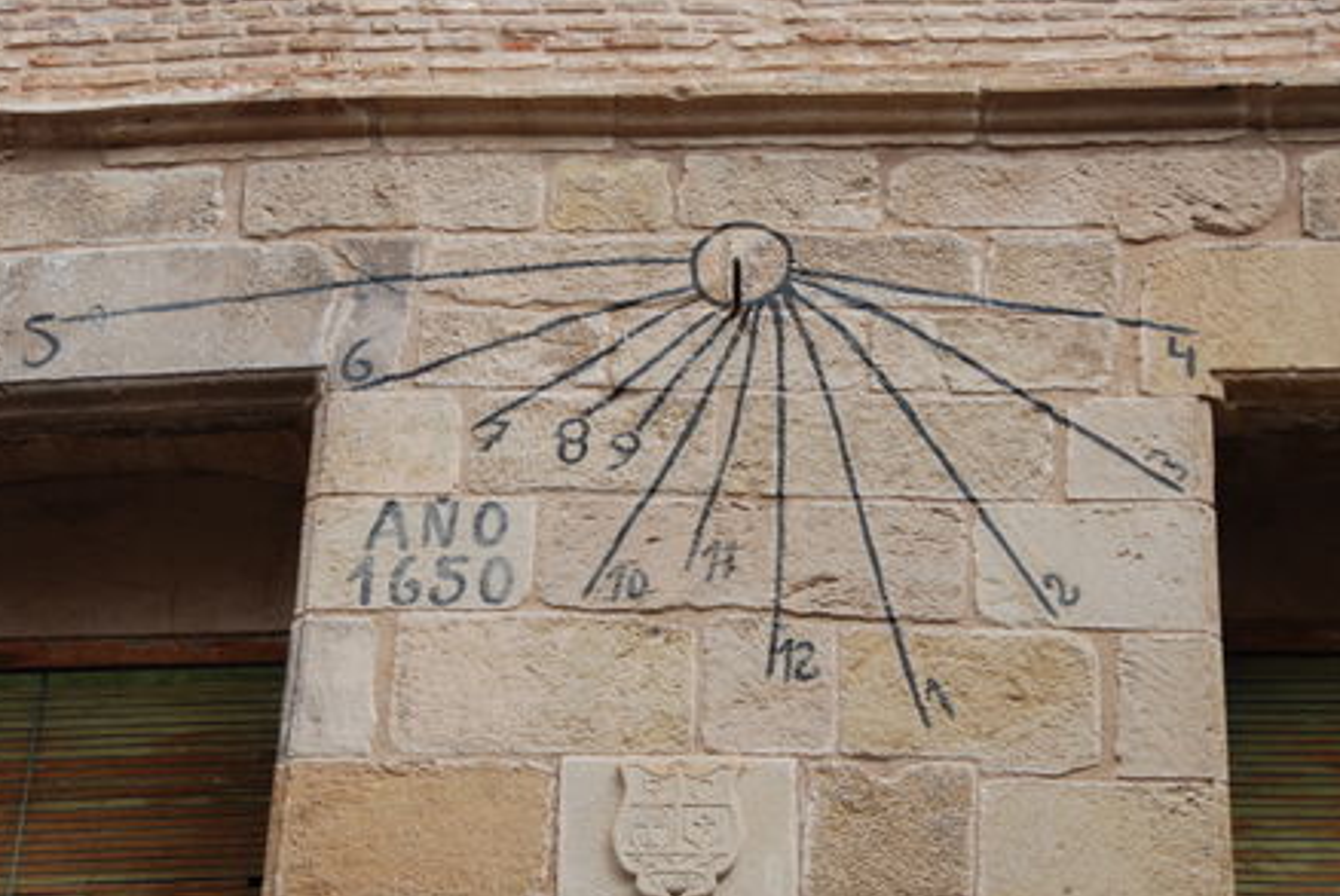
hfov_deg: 21.7
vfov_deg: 14.6
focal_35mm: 94
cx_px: 679
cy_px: 471
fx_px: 3502
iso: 140
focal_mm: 56
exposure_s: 1/500
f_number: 5.6
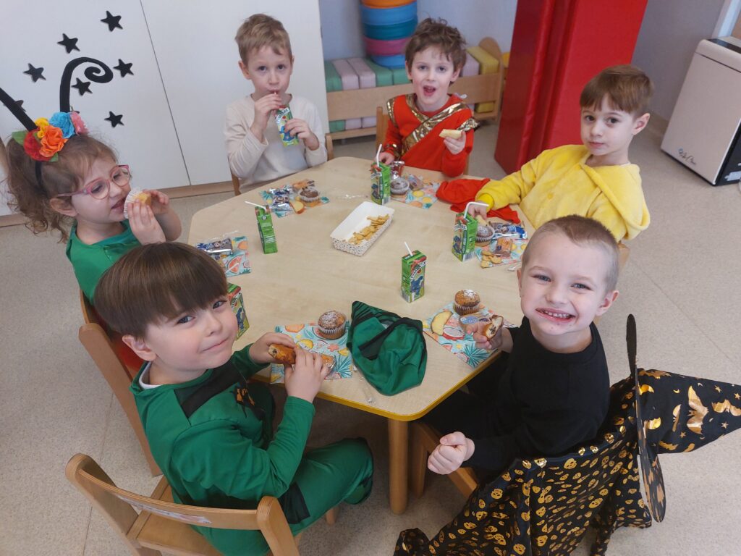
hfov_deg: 69.4
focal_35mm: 25
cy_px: 278
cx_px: 370
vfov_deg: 54.9
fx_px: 535
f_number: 1.8
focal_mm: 5.23
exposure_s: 1/100
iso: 160
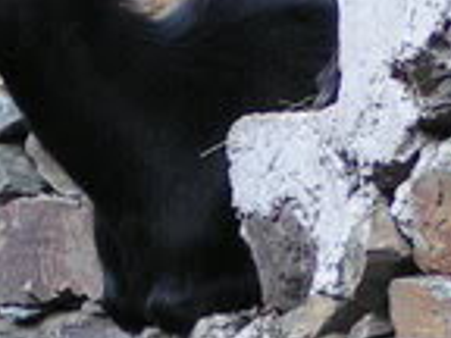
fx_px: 7218
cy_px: -329
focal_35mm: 554
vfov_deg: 2.7
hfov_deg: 3.6
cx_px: 345
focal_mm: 19.1
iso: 160
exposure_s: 1/125
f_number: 3.5
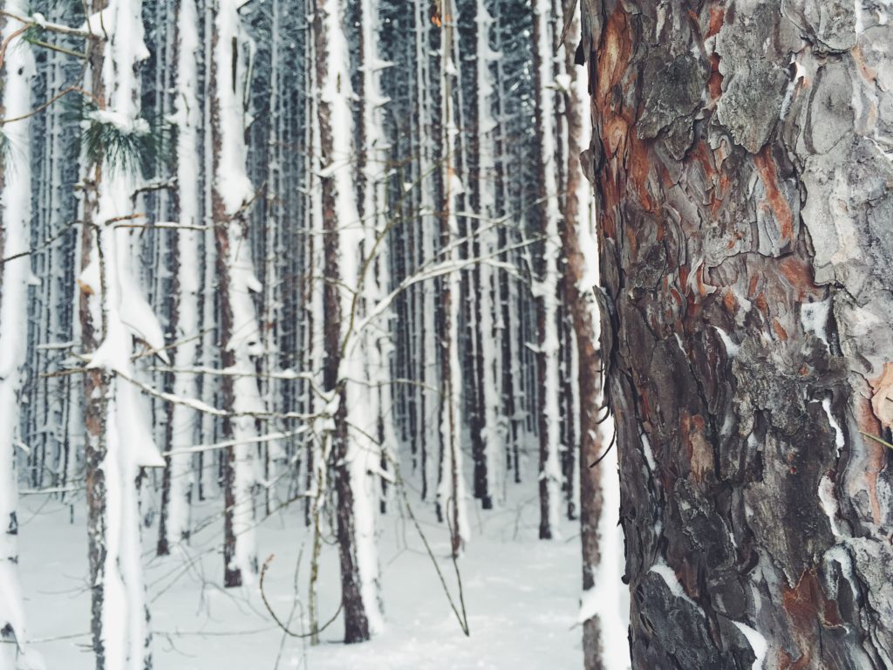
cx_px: 446
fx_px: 748
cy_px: 335
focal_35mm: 29
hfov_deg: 61.7
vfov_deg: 48.2
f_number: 2.2
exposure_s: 1/120
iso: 40
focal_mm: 4.15
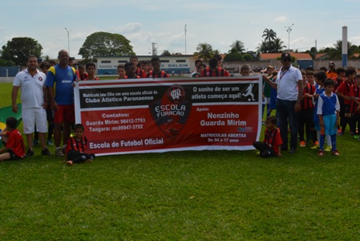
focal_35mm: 47
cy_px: 106
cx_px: 192
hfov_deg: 41.9
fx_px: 470
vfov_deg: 28.7
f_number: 11
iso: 100
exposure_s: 1/200
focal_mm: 22
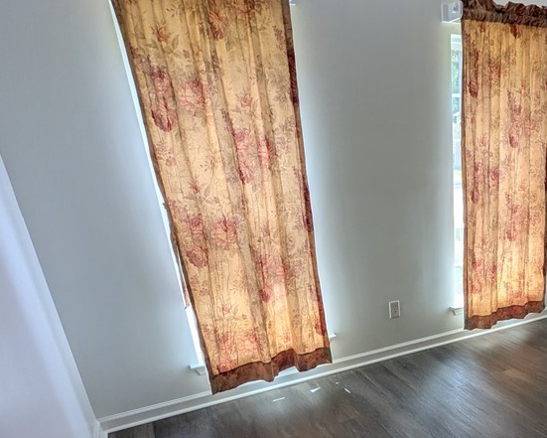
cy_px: 349
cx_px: 439
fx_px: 470
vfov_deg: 47.4
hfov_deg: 56.0
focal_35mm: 29
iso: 50
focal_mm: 2.35
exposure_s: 1/138
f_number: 2.2
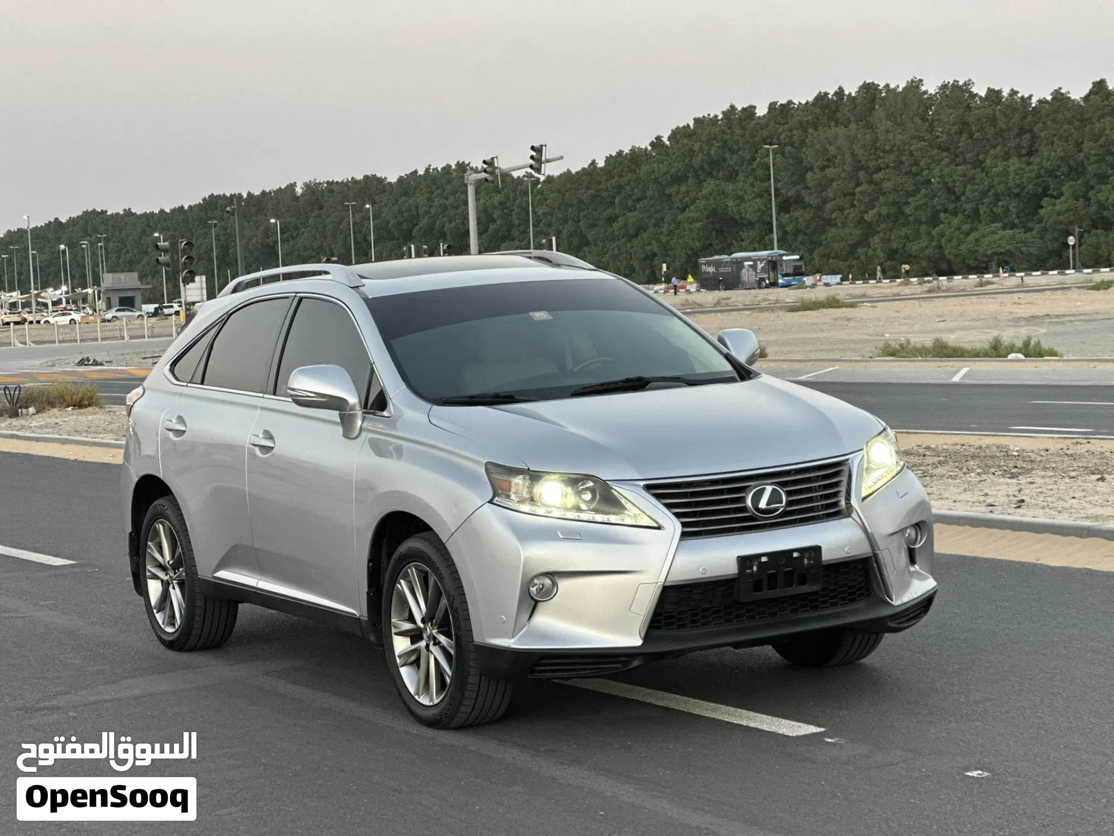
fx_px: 2478
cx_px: 557
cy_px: 418
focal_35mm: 77
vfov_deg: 19.1
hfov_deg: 25.3
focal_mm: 9
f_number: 2.8
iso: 250
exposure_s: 1/88
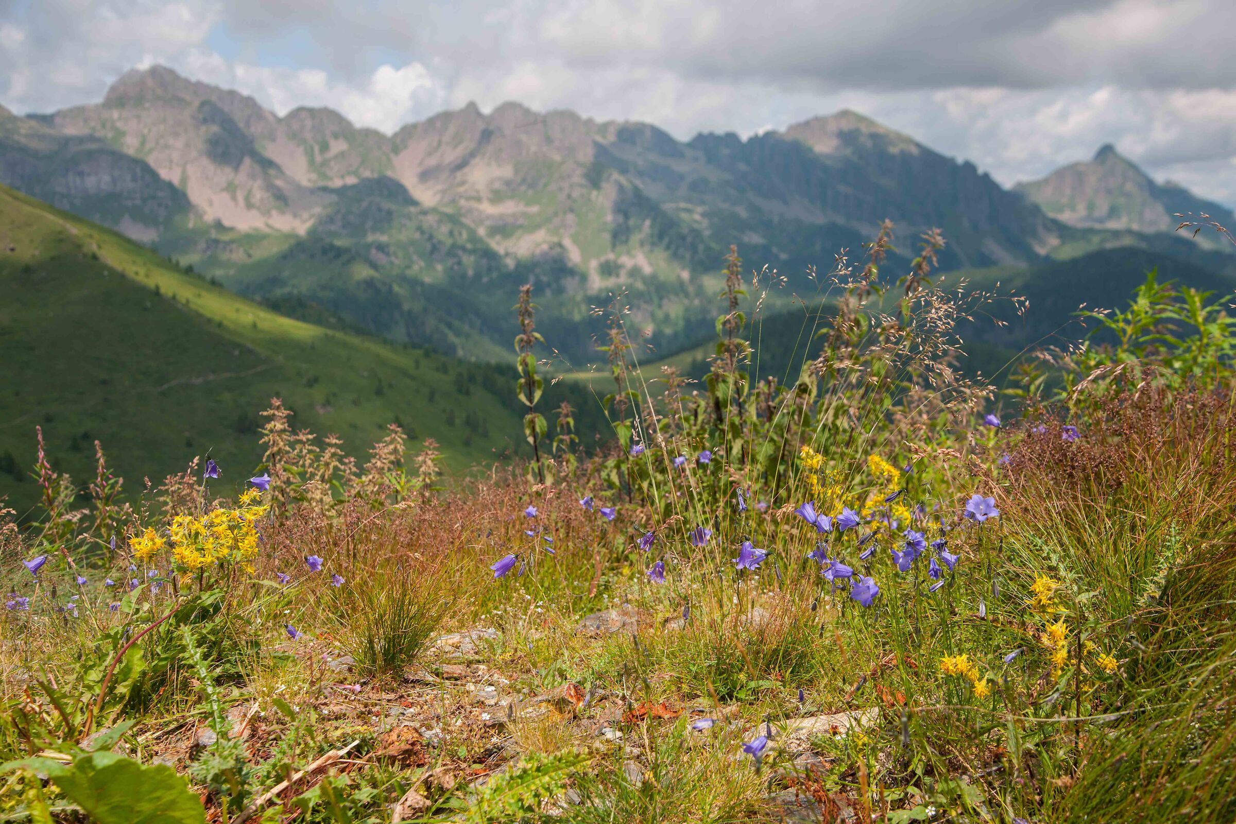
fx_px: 1511
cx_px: 618
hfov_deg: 44.5
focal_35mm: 44
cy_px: 412
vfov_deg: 30.5
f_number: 8
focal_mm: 44
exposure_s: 1/100
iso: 100
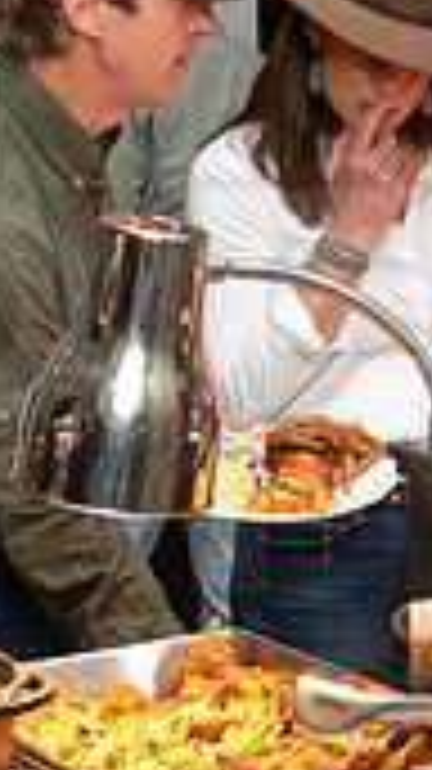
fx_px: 2509
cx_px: 774
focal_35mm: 123
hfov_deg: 9.4
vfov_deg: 17.4
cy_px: 367
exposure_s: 1/125
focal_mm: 34
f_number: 10
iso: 3200
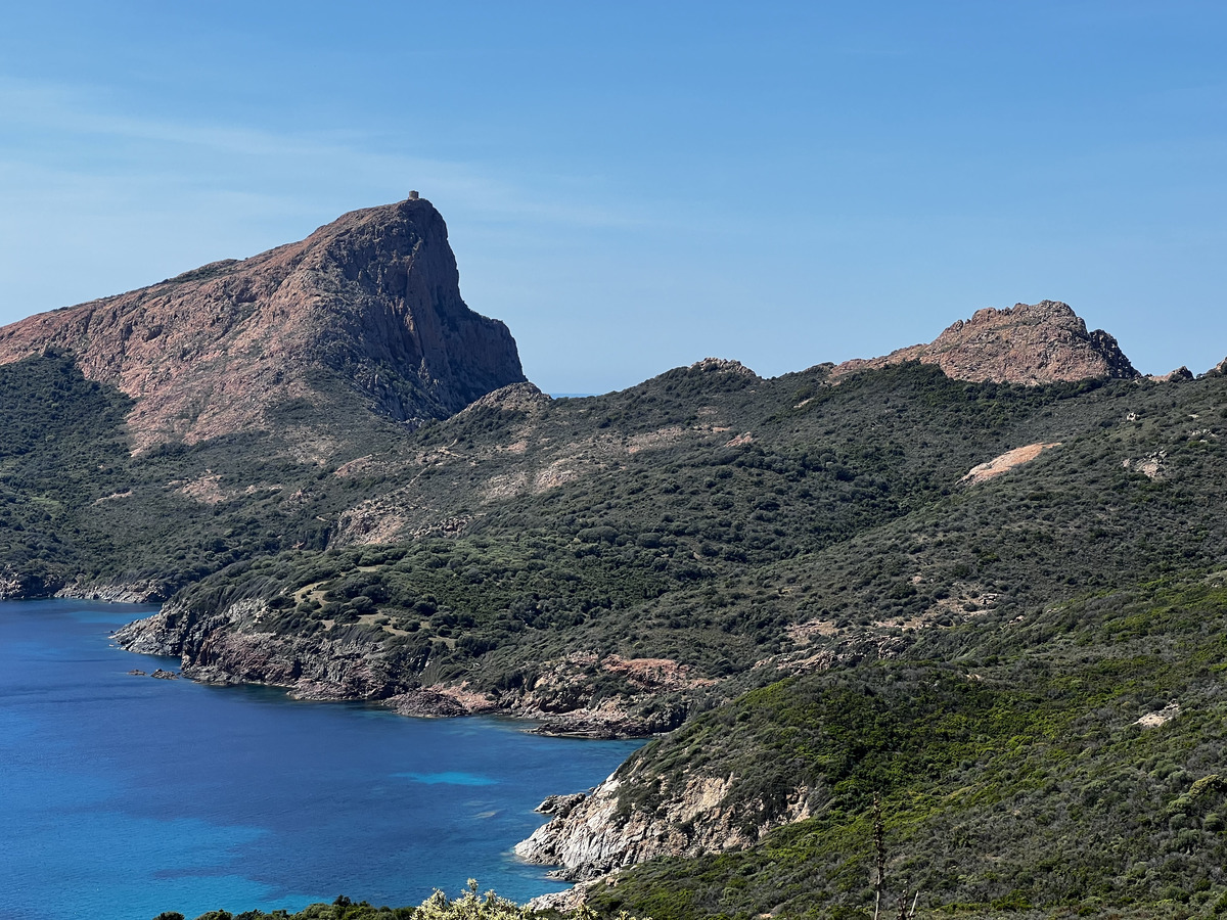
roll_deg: -0.5
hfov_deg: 25.3
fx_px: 2729
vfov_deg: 19.1
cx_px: 614
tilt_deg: -2.0
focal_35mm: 77
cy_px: 460
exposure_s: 1/847
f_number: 2.8
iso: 32
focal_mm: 9
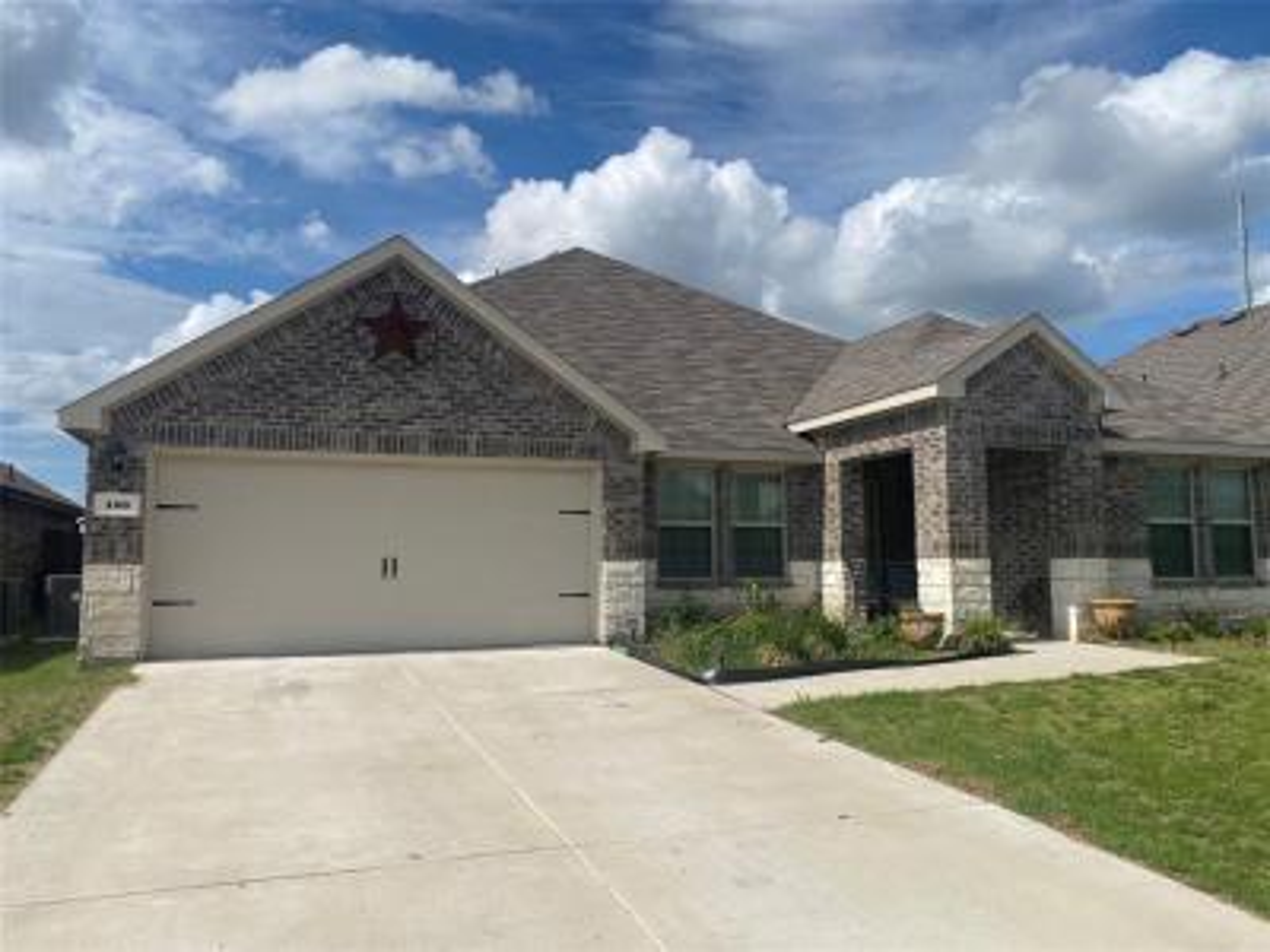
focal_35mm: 26
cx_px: 635
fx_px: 954
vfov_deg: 53.1
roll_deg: +0.2
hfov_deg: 67.3
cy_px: 476
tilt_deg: +6.2
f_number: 1.8
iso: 32
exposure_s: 1/5747
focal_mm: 4.25
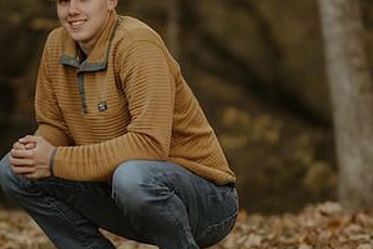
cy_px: 136
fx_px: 2547
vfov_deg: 5.6
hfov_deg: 8.4
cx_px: 100
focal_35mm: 246
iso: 200
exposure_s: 1/640
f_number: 1.4
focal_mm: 85
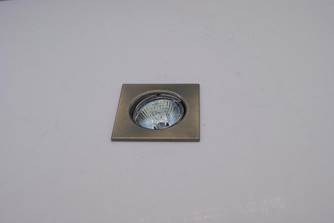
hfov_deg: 43.6
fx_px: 417
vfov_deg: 29.8
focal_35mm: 45
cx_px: 167
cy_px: 112
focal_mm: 30
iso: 100
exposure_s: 1/80
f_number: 11
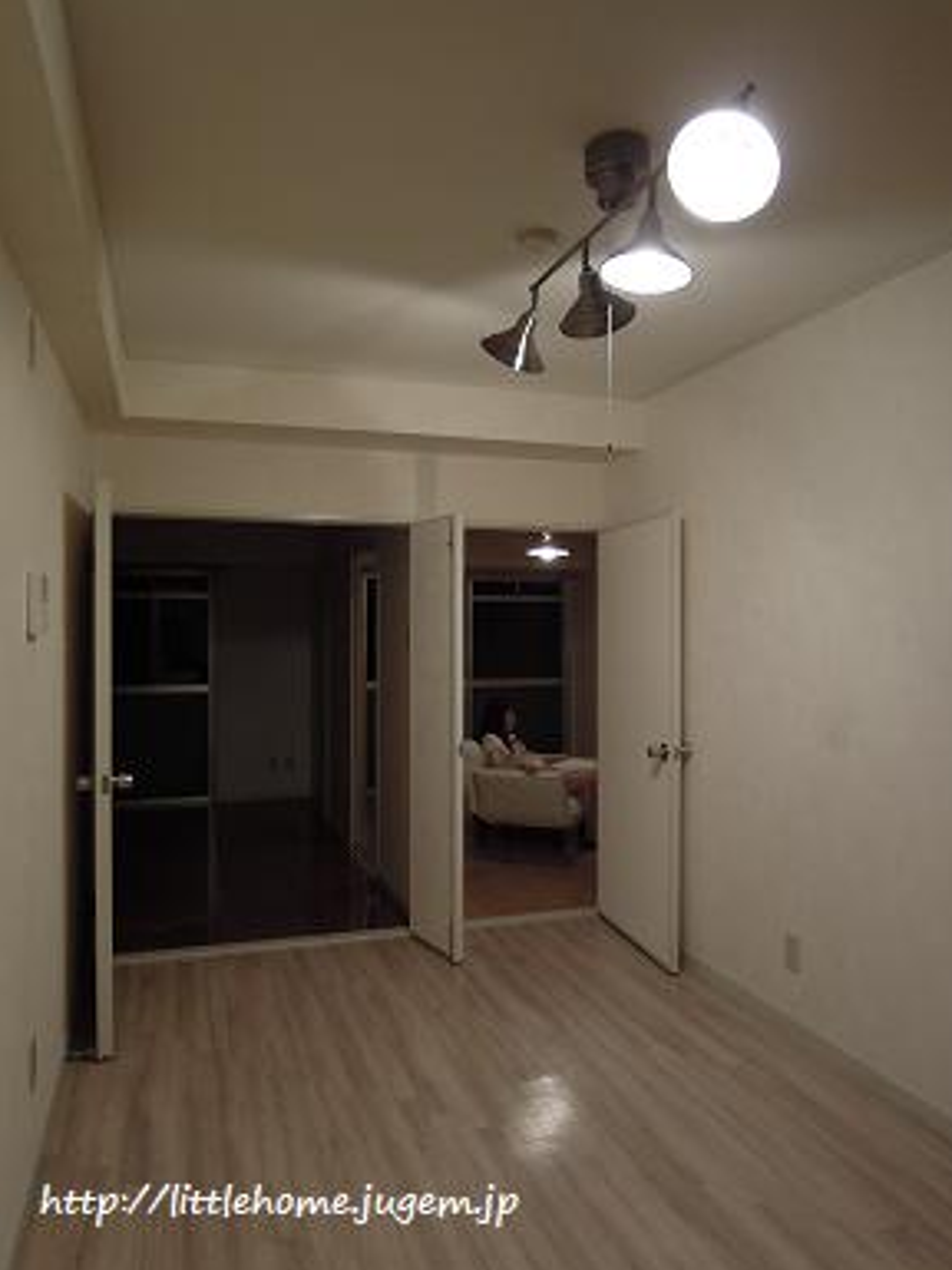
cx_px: 493
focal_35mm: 25
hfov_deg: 54.9
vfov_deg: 69.4
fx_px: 917
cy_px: 625
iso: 160
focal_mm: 4.3
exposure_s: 1/60
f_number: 1.8
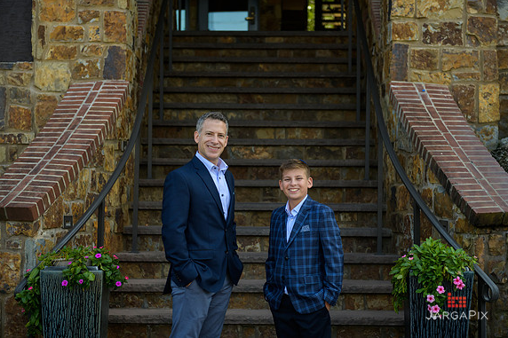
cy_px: 167
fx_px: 1002
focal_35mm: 71
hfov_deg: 28.5
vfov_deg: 19.2
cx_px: 253
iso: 200
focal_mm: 70
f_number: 3.2
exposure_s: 1/800
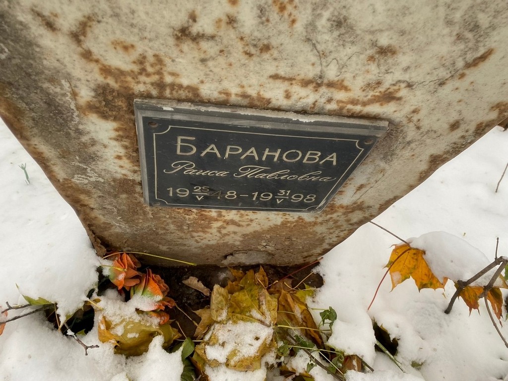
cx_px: 254
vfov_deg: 53.1
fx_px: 382
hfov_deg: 67.3
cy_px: 190
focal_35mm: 26
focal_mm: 4.25
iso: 80
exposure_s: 1/121
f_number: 1.8
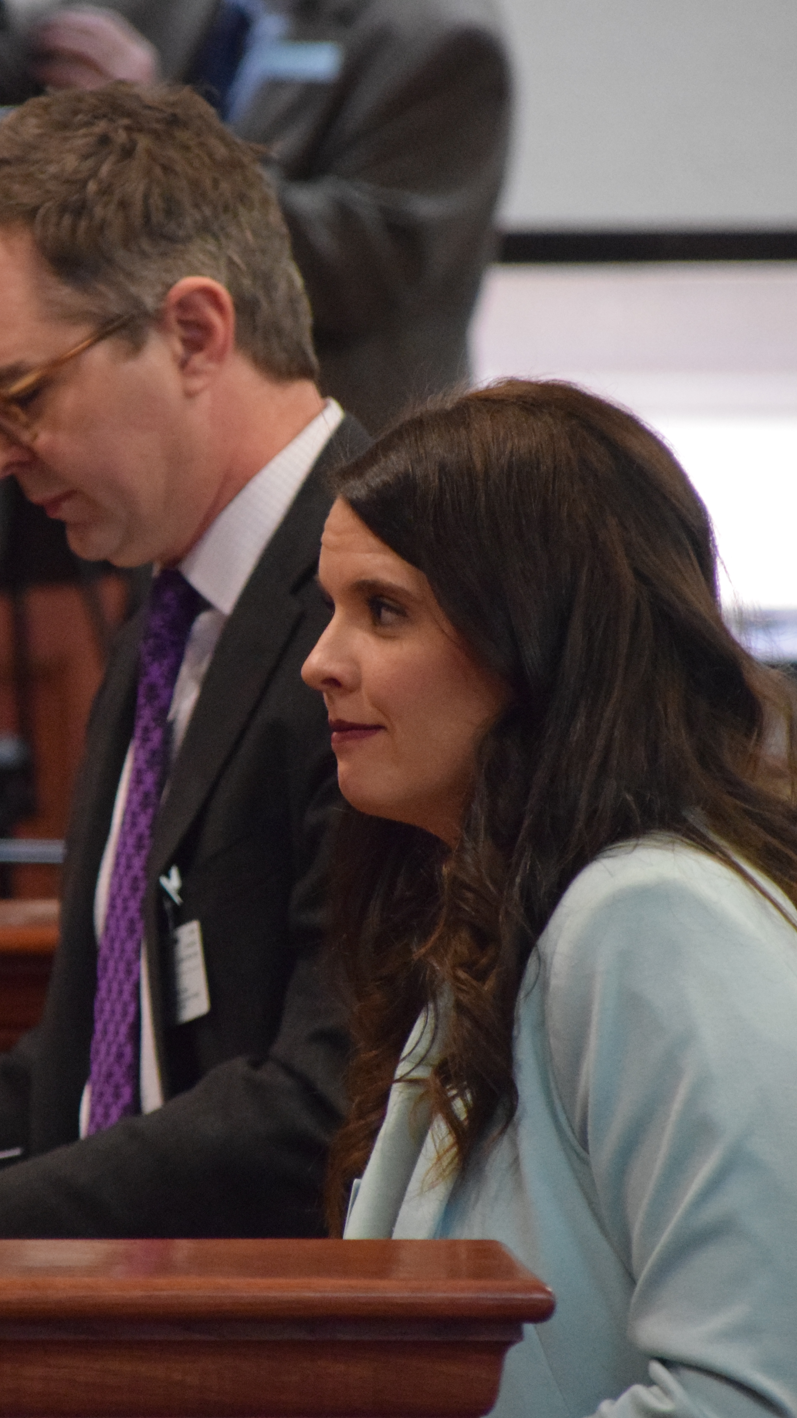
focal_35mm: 472
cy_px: 708
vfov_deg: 4.6
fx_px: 17734
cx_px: 97
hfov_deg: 2.6
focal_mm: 200
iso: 5000
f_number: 6.3
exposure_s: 1/125
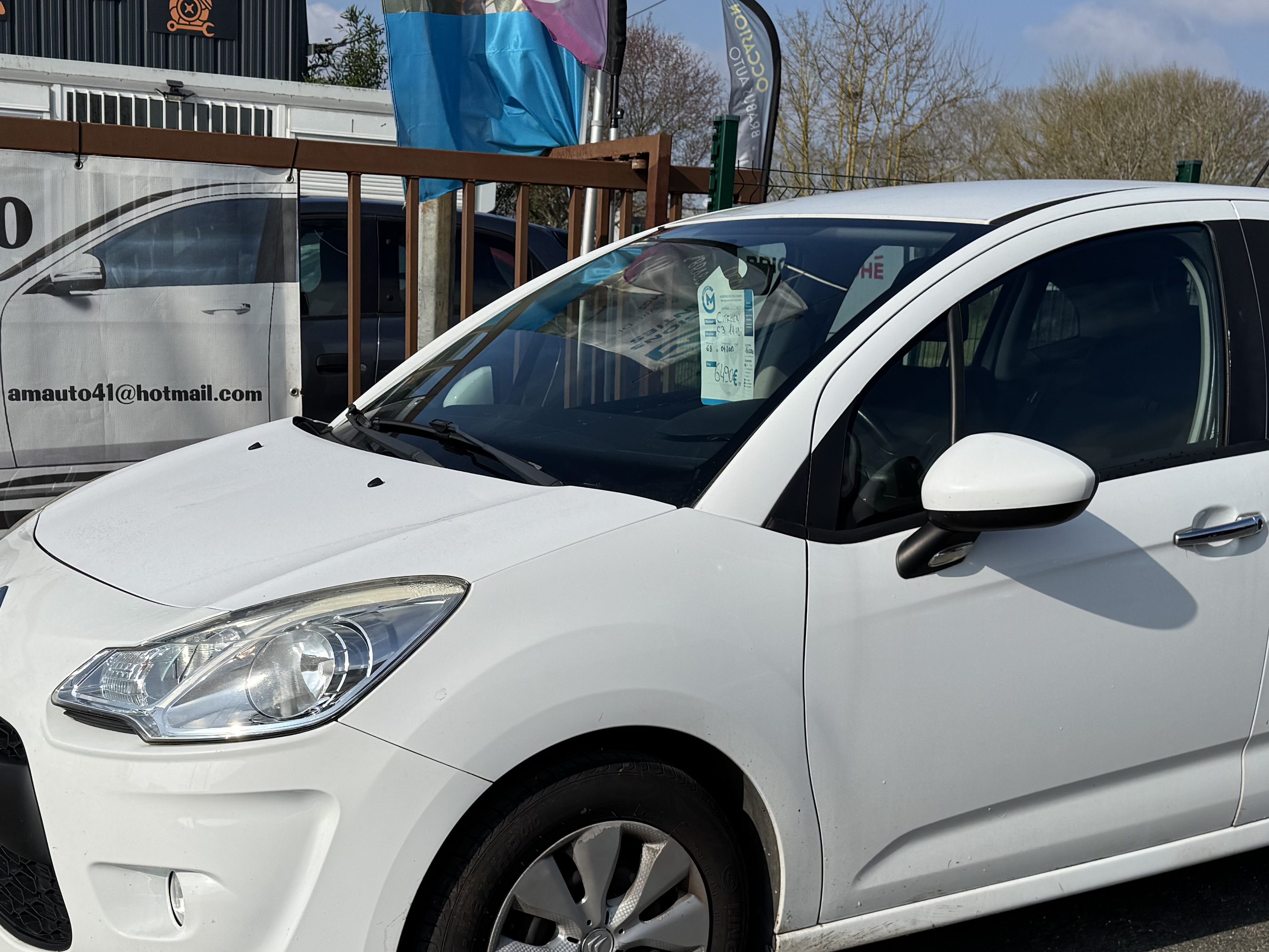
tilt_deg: -12.2
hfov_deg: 40.9
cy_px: 634
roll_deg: -2.1
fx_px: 1686
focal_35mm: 46
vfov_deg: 31.3
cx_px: 473
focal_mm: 6.76
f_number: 1.78
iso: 80
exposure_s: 1/9009
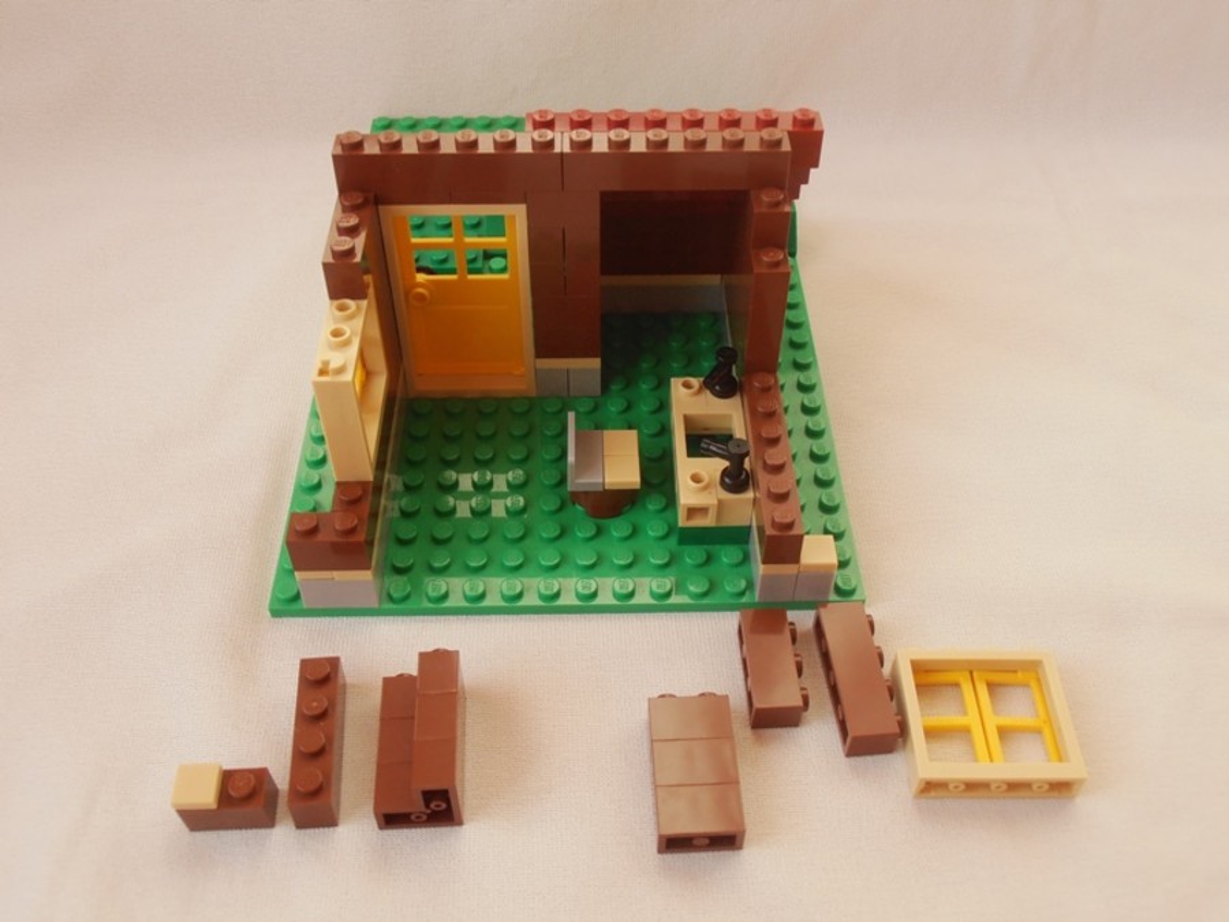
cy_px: 461
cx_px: 614
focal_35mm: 37
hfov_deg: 50.1
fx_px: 1314
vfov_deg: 38.7
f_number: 3.9
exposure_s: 1/100
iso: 80
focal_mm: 6.61
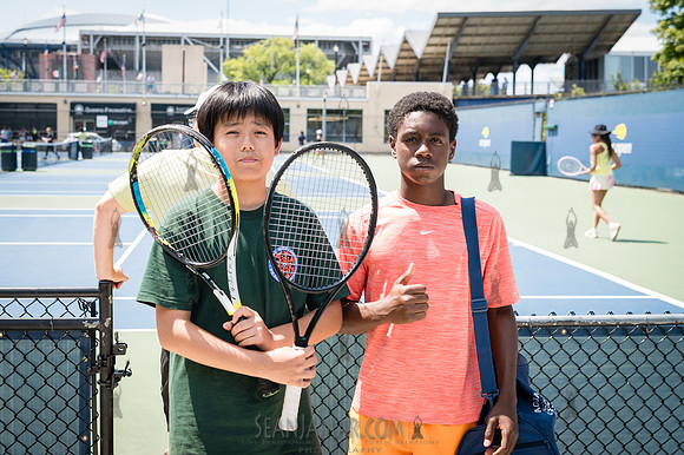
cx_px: 318
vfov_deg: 29.0
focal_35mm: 46
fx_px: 880
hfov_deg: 42.4
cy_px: 198
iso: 500
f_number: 4
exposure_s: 1/1600
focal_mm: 39
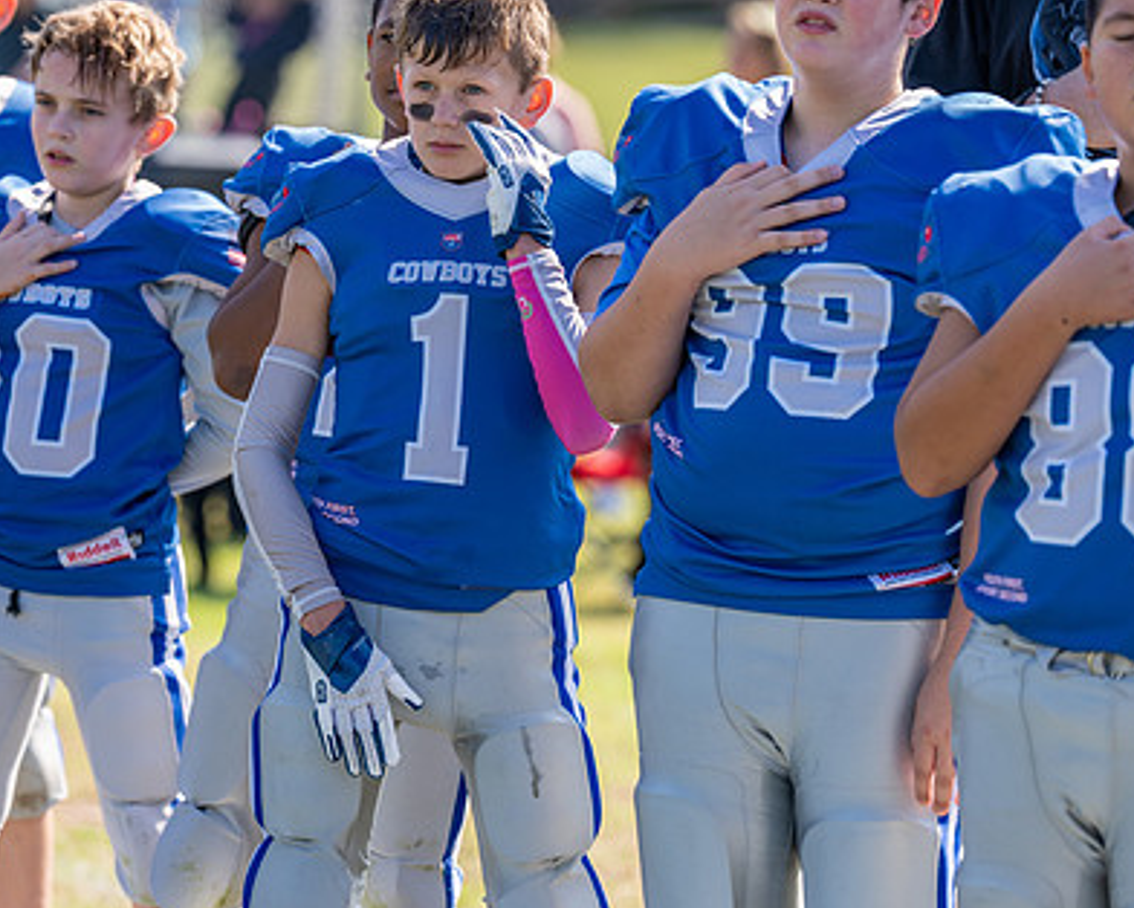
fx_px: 7925
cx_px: 393
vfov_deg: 6.6
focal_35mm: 236
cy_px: 386
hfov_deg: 8.2
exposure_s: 1/500
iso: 100
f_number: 3.5
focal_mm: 170
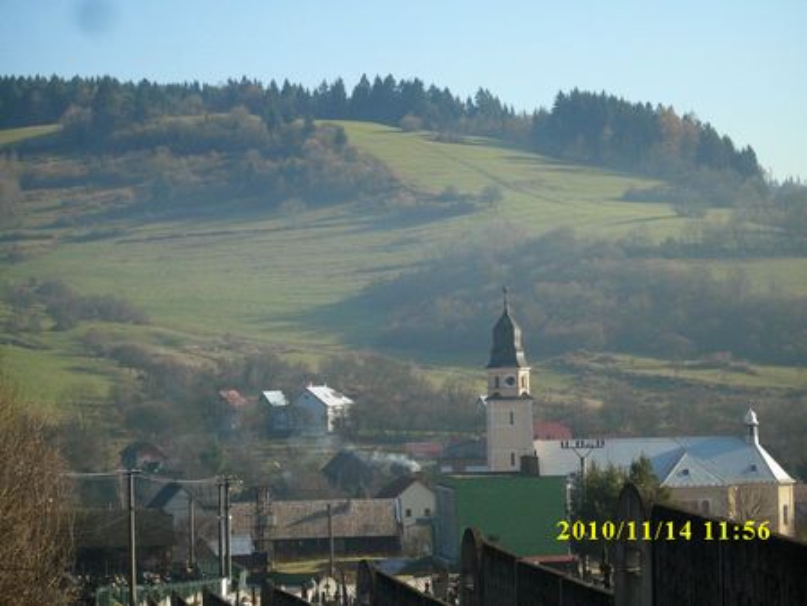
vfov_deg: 15.6
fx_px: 2216
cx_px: 404
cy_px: 303
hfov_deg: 20.6
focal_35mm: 95
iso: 200
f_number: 10.4
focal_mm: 18.6
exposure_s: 1/184
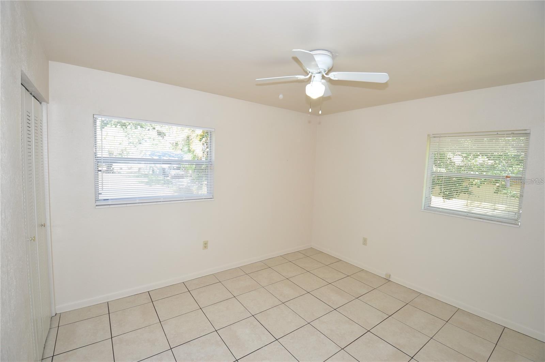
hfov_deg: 100.5
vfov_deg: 77.2
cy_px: 181
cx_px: 272
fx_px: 227
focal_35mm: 15
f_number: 5
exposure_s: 1/100
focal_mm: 10
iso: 400
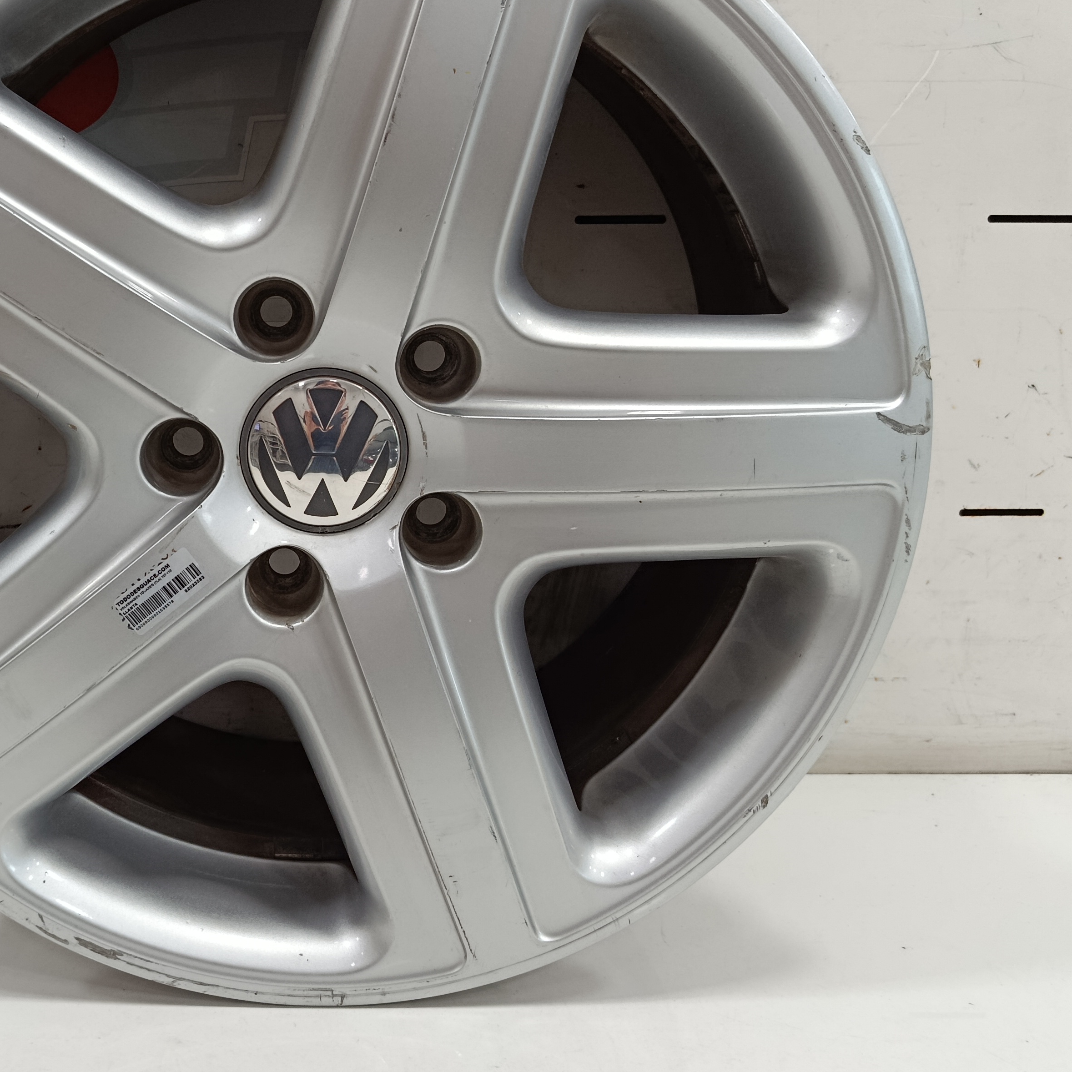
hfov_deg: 44.7
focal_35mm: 36
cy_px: 436
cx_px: 283
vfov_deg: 45.8
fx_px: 1261
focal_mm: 5.24
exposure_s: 1/50
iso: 599
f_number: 1.7
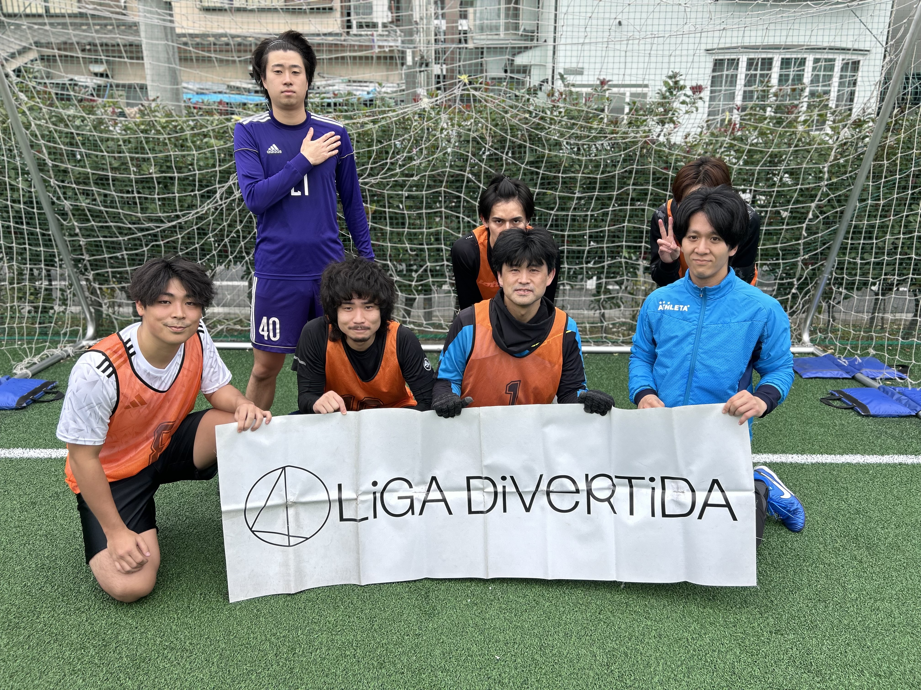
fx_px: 692
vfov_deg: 53.1
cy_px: 345
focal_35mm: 26
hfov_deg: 67.3
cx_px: 460
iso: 50
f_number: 1.5
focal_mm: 5.7
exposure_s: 1/728
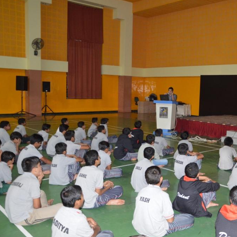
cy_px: 118
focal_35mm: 41
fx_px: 315
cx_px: 177
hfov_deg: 40.1
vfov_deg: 41.3
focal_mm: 21
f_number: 3.8
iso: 1800
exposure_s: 1/30
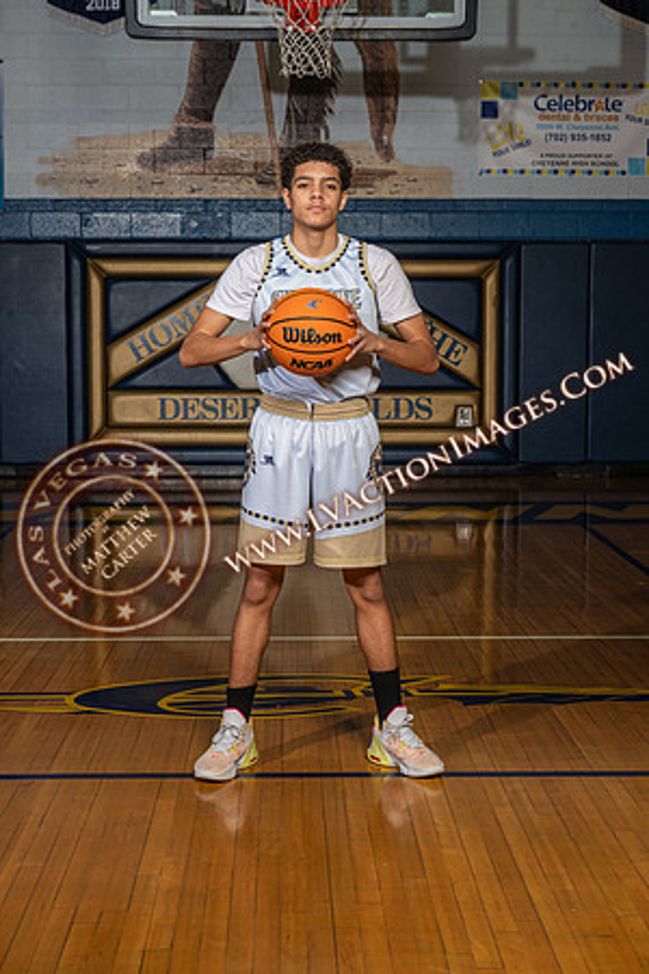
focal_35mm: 60
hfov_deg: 22.6
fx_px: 1622
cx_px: 324
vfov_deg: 33.4
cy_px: 487
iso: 125
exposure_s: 1/125
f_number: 7.1
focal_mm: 60
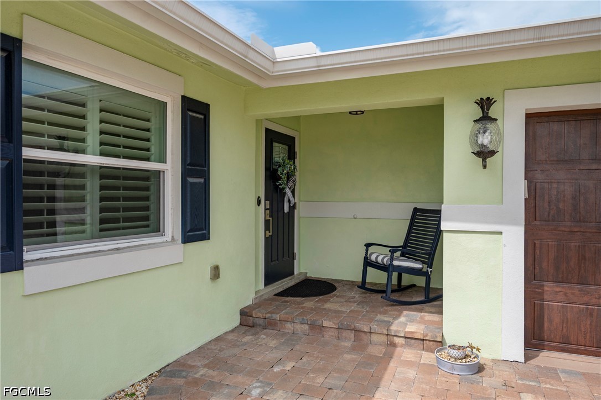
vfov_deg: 55.1
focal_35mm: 23
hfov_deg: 76.1
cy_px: 200
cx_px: 300
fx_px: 384
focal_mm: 23
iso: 100
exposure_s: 1/2000
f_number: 4
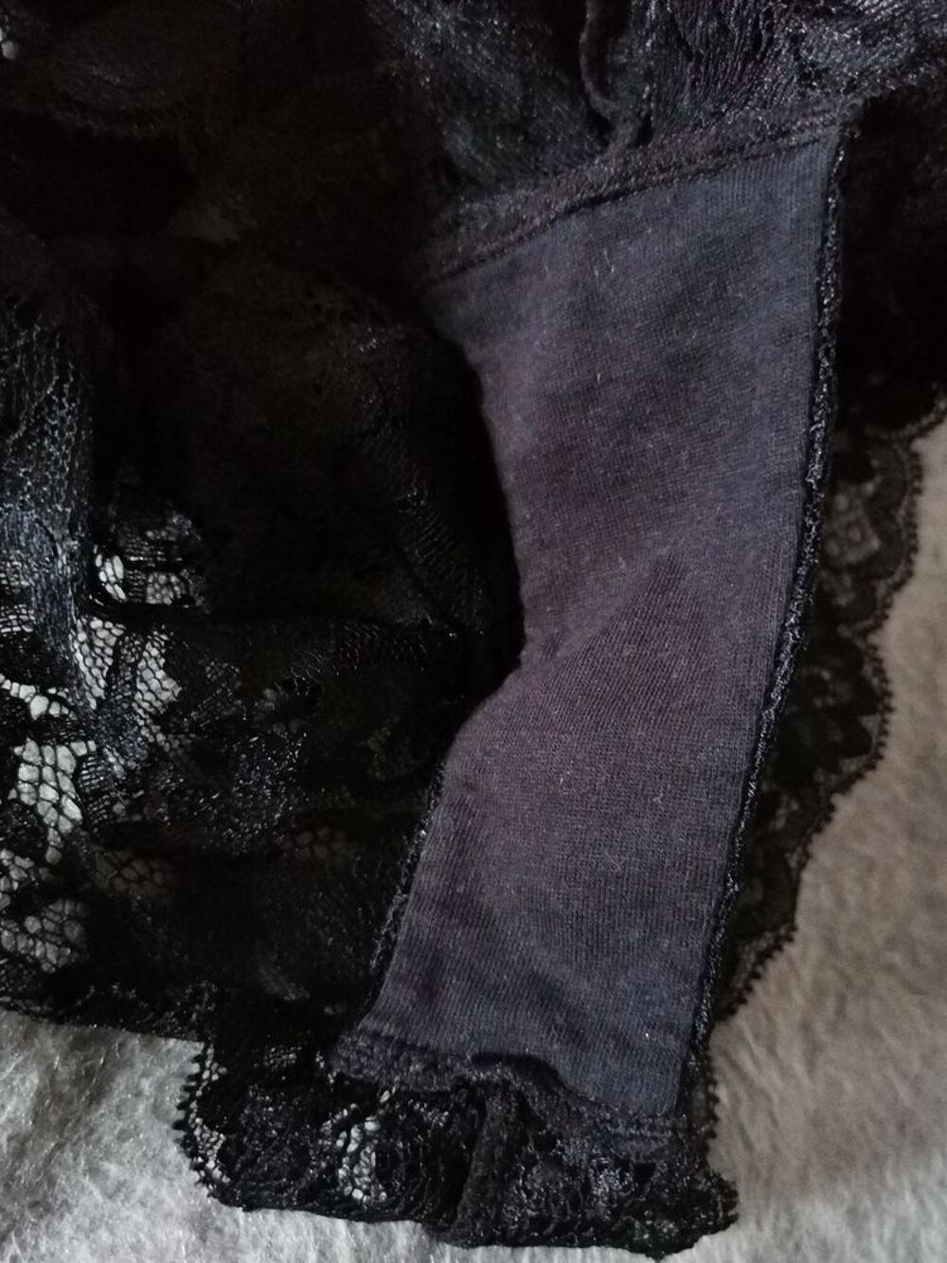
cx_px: 474
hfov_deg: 44.2
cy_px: 632
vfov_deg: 56.8
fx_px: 1167
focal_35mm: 32
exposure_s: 1/16.7
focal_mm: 5.58
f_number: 1.8
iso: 6400
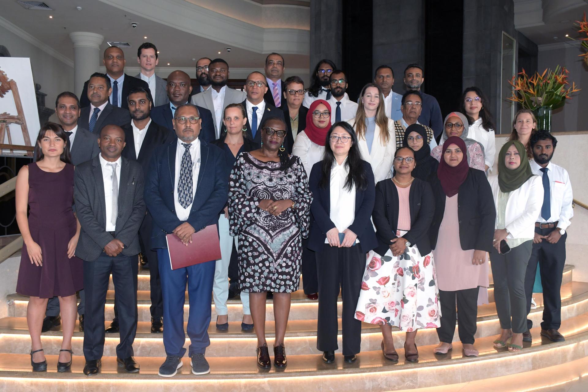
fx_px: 588
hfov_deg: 53.1
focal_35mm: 36
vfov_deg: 36.9
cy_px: 196
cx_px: 294
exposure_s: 1/100
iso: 1250
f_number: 5.6
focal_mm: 24
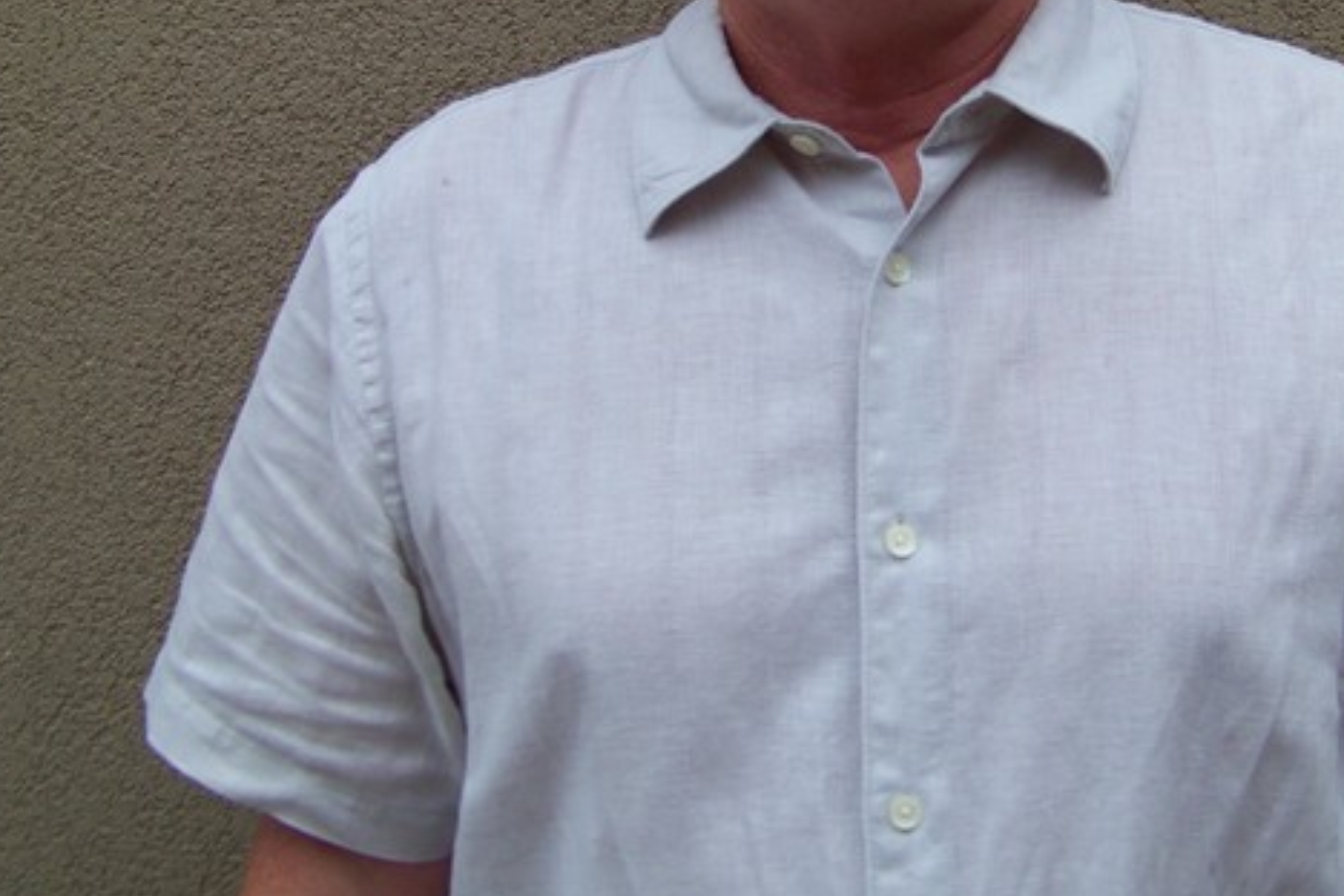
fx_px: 2389
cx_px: 971
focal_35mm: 64
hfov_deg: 31.0
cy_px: 207
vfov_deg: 21.0
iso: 62
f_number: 2.8
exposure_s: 1/100
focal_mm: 5.85
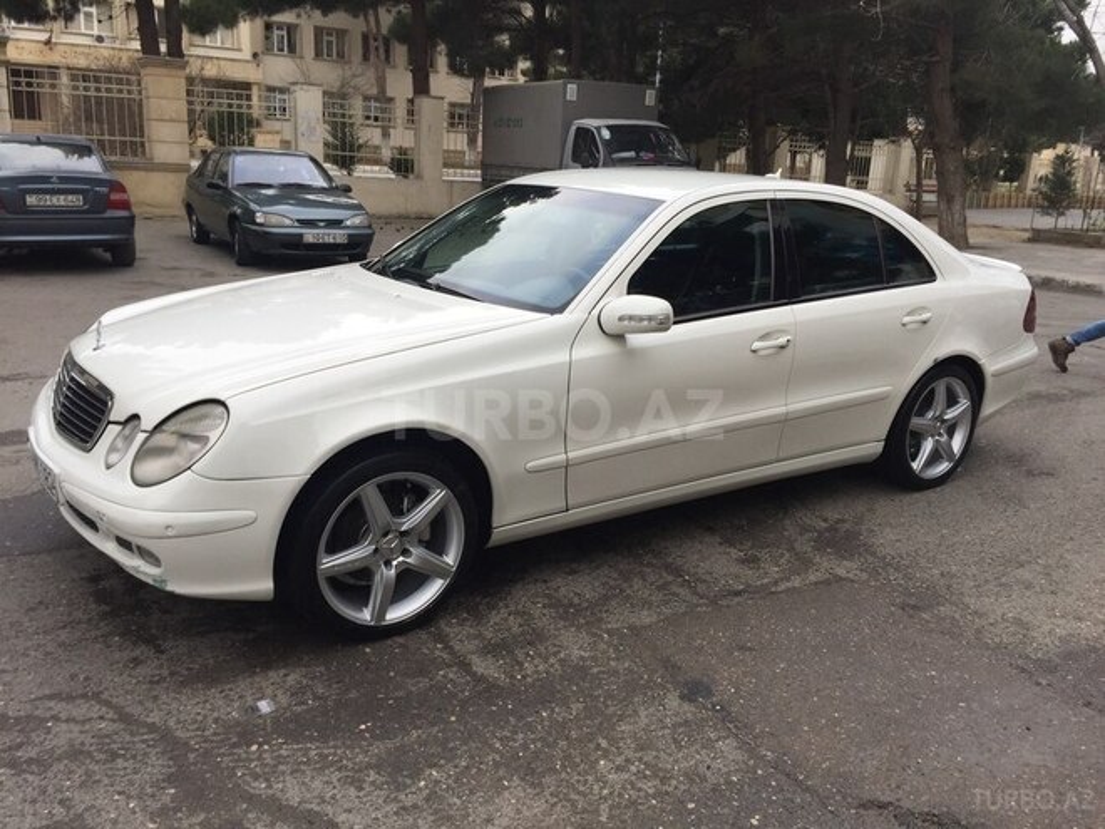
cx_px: 552
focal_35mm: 29
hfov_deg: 61.7
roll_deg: -3.9
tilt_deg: -15.8
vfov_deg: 48.2
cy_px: 414
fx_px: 926
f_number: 2.2
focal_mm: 4.15
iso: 32
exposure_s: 1/542
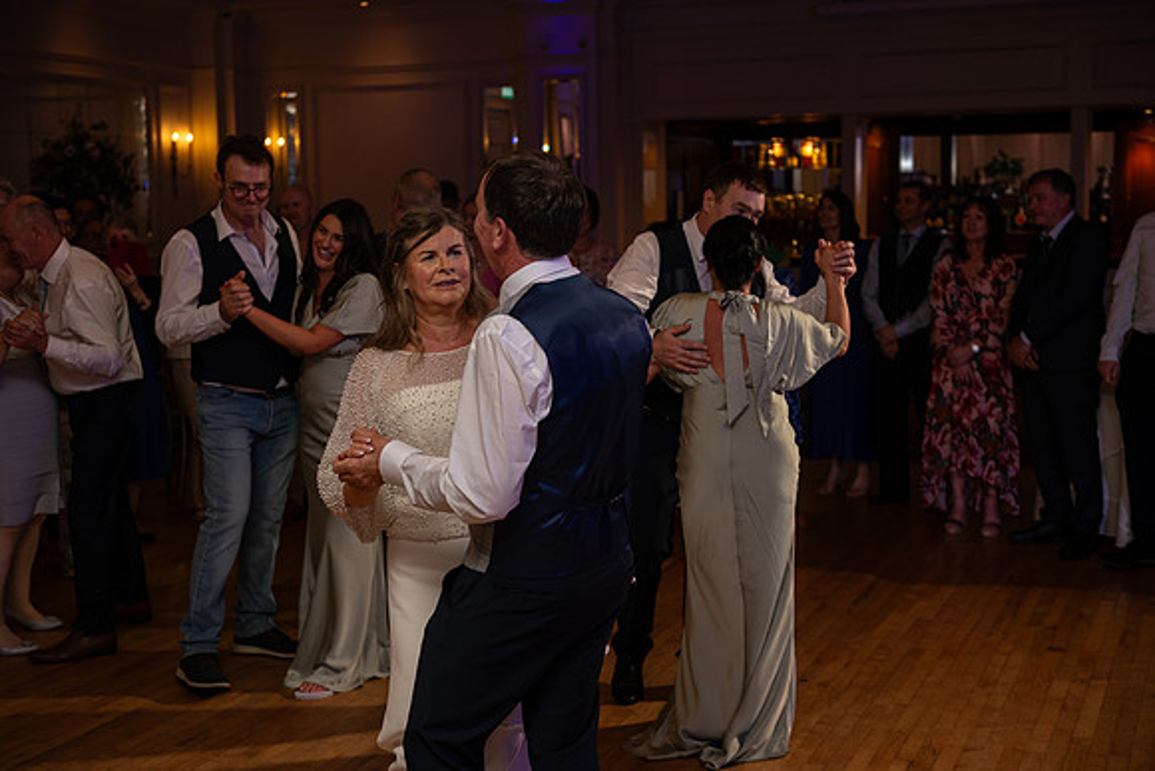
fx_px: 1604
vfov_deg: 27.0
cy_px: 386
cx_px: 578
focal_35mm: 50
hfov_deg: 39.6
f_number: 3.5
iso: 500
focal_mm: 50
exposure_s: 1/160
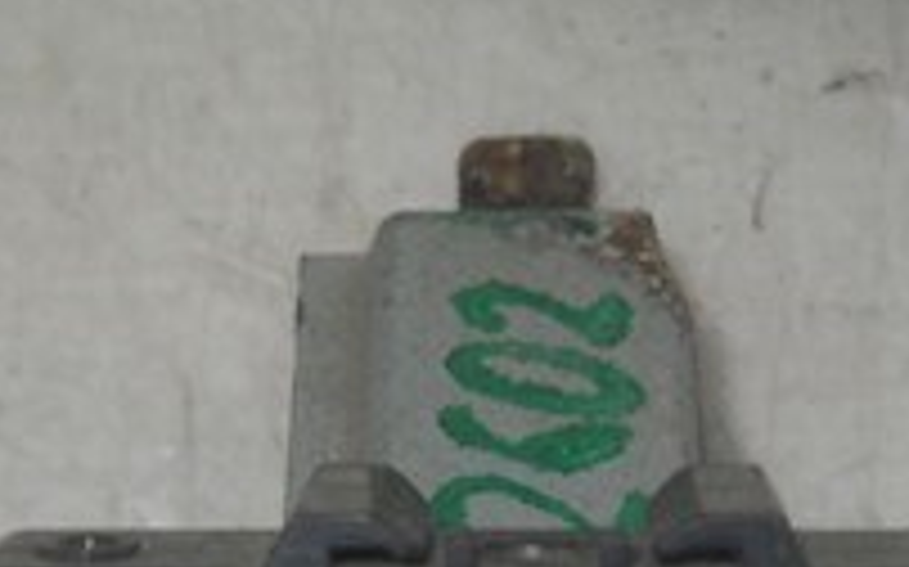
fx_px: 3417
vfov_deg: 9.2
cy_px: 909
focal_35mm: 138
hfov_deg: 15.2
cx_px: 490
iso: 80
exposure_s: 1/50
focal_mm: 6.72
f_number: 5.5
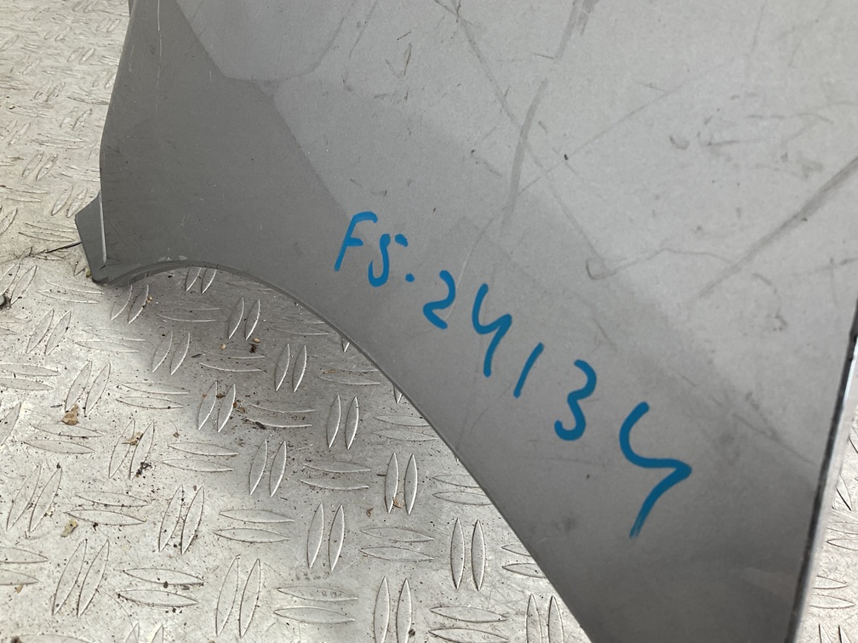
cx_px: 429
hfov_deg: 61.7
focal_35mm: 29
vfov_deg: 48.2
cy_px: 322
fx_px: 719
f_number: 1.8
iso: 20
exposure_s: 1/120
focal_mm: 3
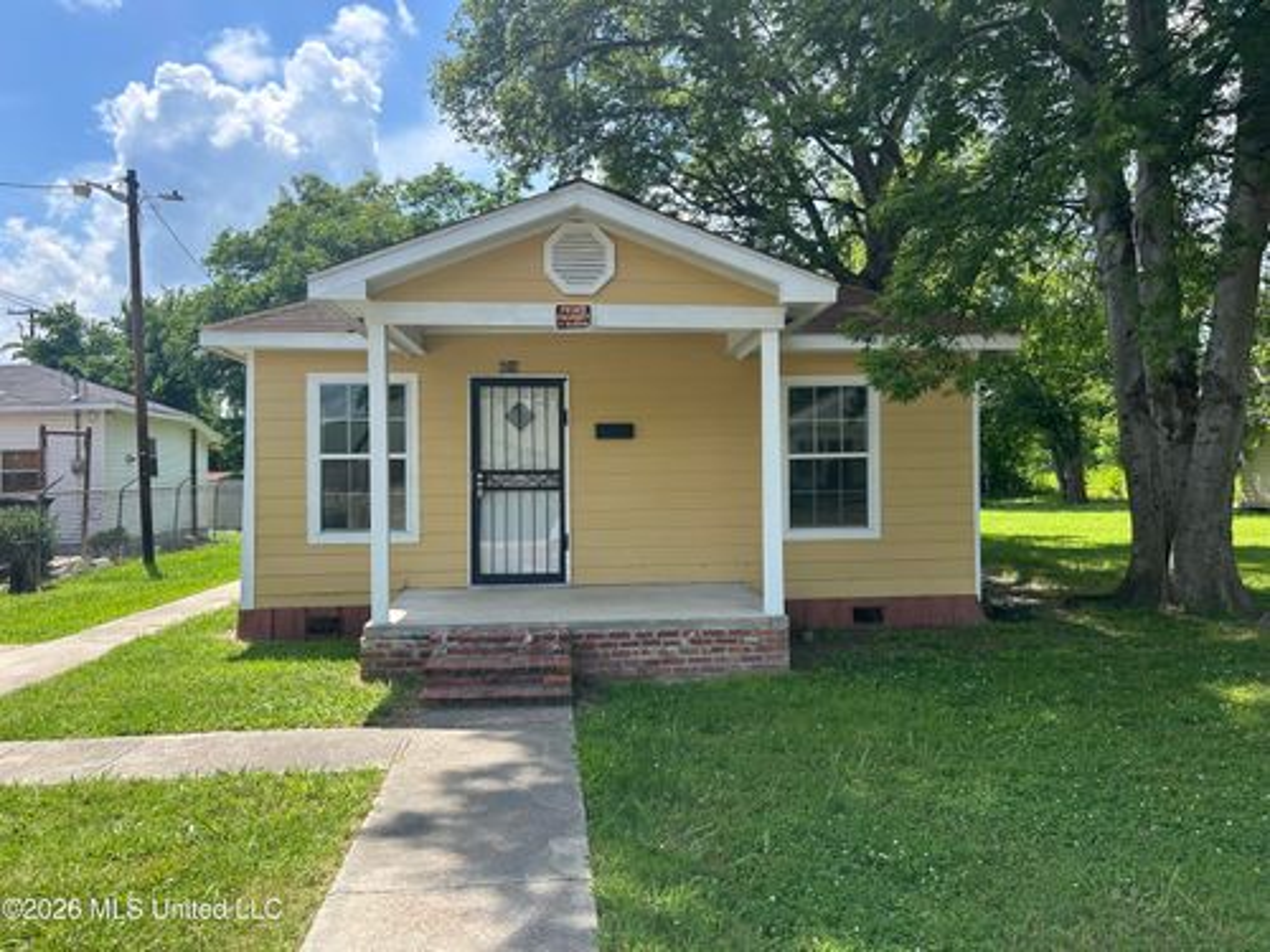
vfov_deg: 53.1
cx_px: 635
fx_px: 954
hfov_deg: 67.3
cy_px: 476
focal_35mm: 26
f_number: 1.5
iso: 50
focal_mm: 5.7
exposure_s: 1/1808
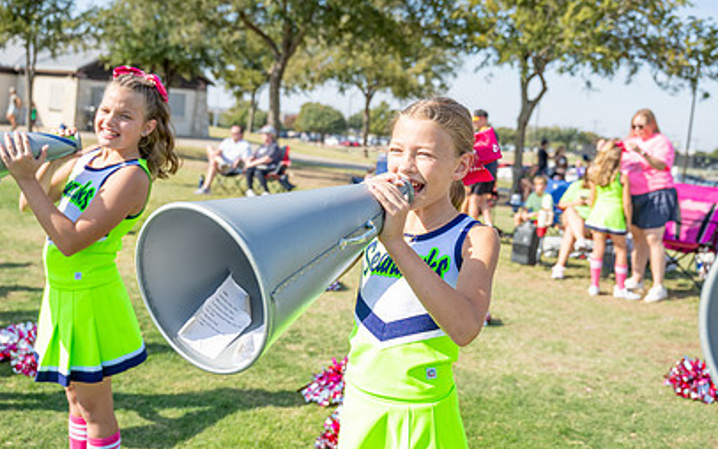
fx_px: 803
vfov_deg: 31.3
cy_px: 217
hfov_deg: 48.2
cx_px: 352
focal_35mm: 41
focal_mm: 26.3
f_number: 2.8
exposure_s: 1/1250
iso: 100
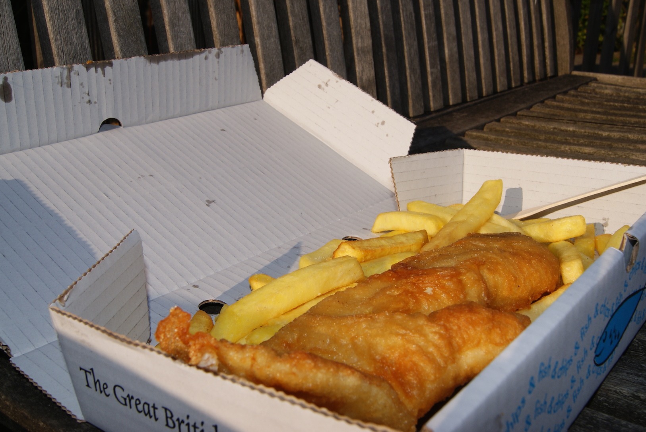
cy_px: 191
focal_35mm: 39
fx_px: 701
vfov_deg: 34.2
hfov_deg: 49.5
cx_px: 337
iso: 100
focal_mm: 22
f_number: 13
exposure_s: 1/160
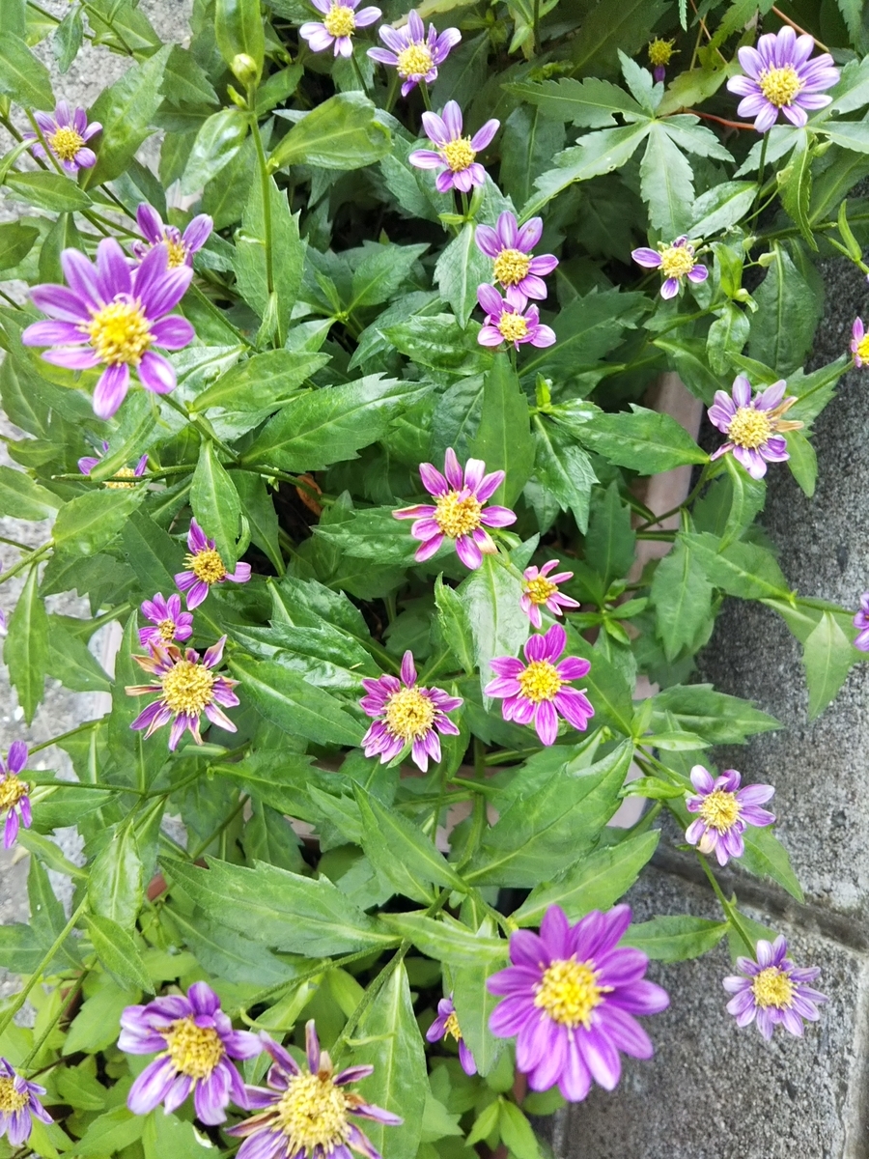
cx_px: 434
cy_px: 580
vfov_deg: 60.0
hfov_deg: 46.8
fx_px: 1004
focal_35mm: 30
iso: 40
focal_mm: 4
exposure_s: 1/60
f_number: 2.2
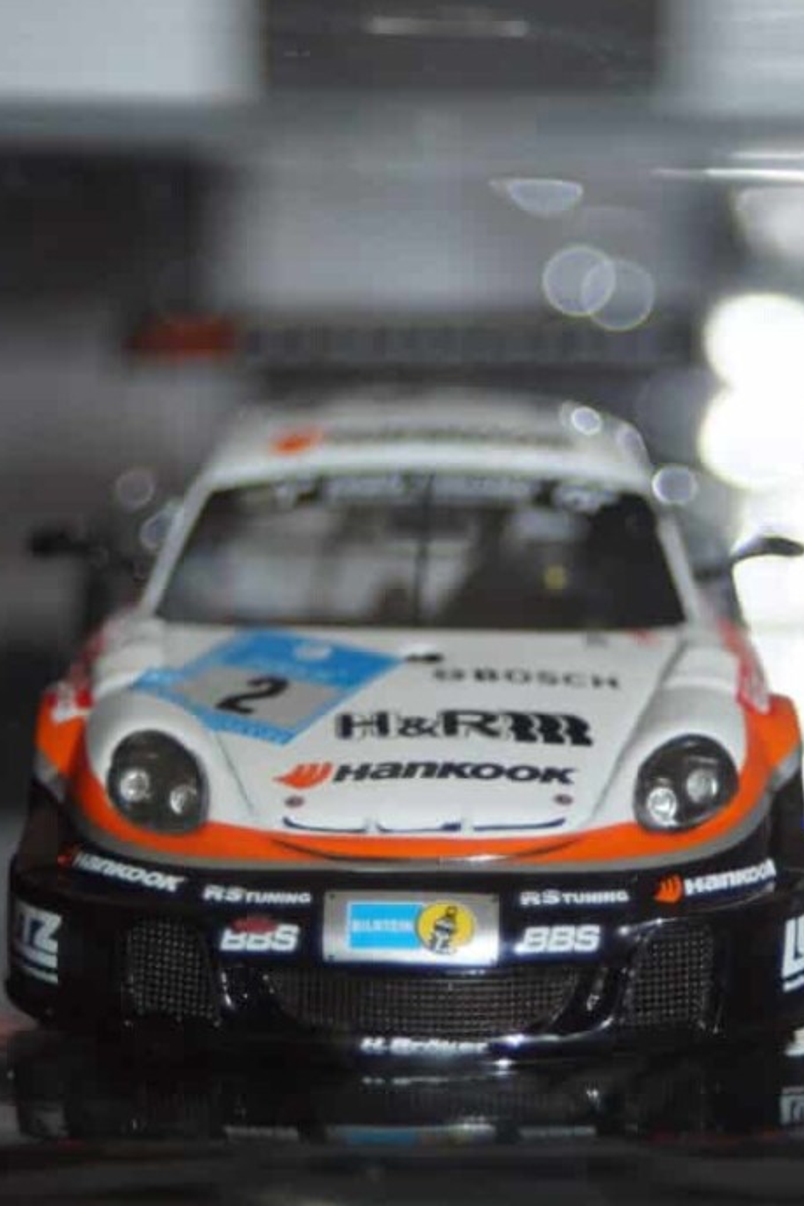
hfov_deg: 8.7
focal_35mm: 157
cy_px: 494
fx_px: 5256
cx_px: 457
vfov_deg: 13.1
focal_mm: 80
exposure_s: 1/160
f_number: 5.6
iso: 250
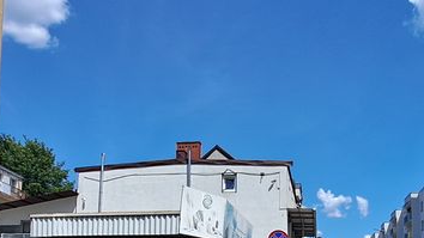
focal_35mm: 41
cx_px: 271
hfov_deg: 48.8
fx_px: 461
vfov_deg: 27.1
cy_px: 249
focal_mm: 1.42
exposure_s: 1/1595
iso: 40
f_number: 2.2
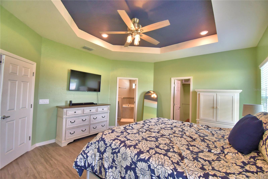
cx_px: 134
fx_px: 112
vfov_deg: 77.3
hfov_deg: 100.4
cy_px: 90
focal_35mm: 15
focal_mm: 10
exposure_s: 1/60
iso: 400
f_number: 4.5
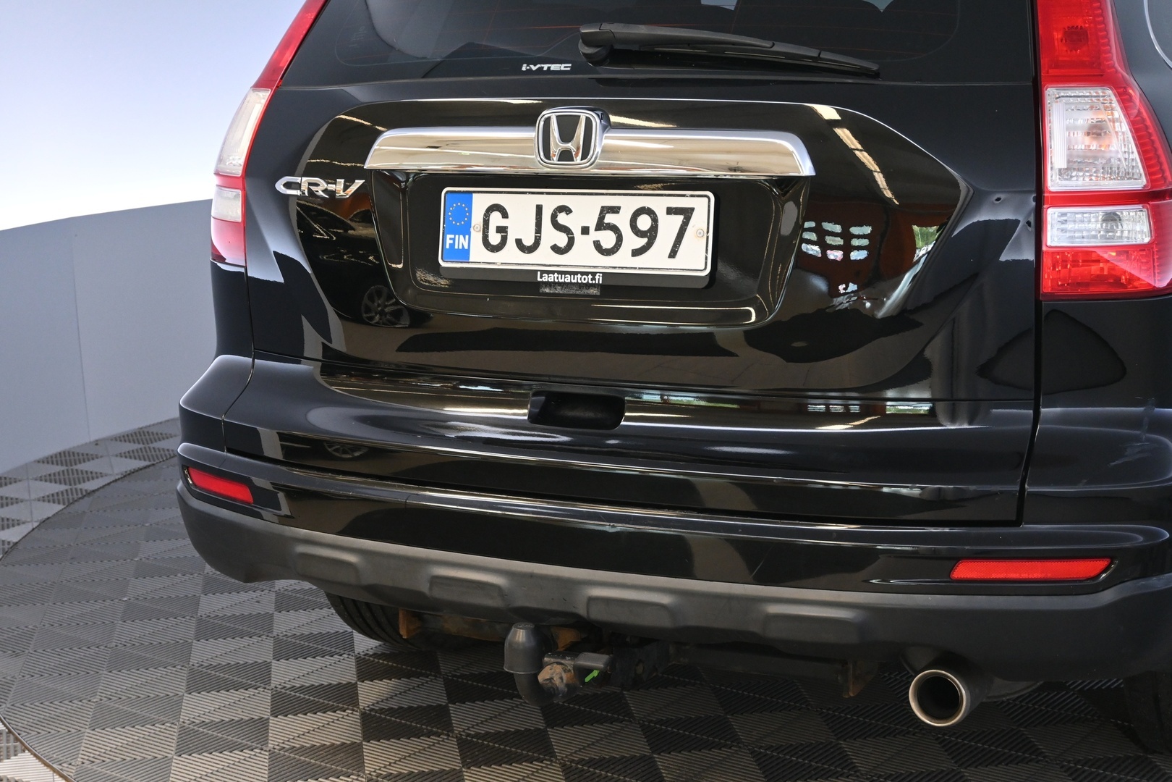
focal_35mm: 57
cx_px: 586
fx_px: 1856
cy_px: 391
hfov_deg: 35.1
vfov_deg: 23.8
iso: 1400
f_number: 5.6
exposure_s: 1/60
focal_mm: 38
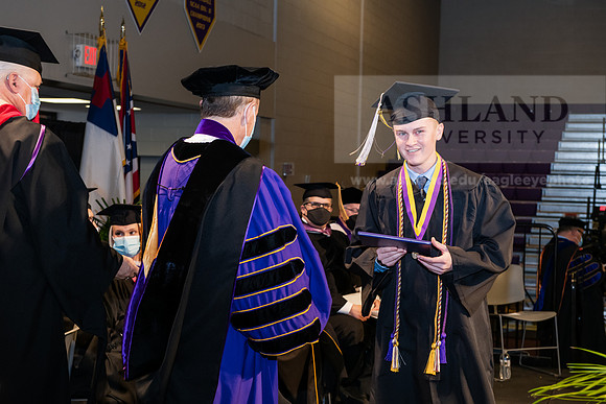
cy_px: 202
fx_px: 1044
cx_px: 303
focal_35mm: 62
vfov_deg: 21.9
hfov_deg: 32.4
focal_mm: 62
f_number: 6.3
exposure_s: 1/200
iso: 1600
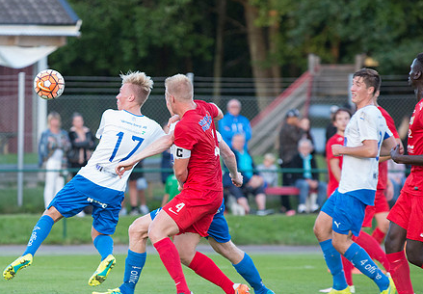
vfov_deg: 3.5
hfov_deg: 5.1
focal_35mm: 402
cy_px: 179
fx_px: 4785
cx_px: 90
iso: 2500
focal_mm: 200
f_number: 3.5
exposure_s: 1/800
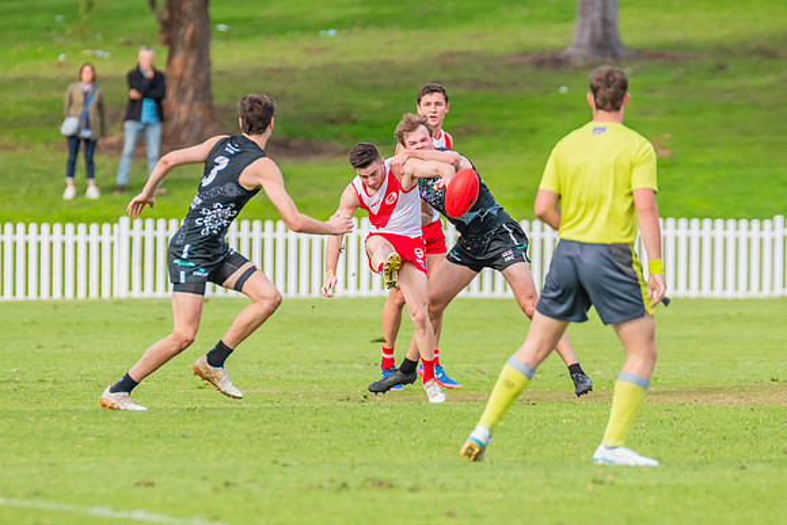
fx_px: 13653
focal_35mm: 624
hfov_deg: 3.3
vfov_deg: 2.2
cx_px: 347
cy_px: 345
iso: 800
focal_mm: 420
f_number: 6.3
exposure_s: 1/1600
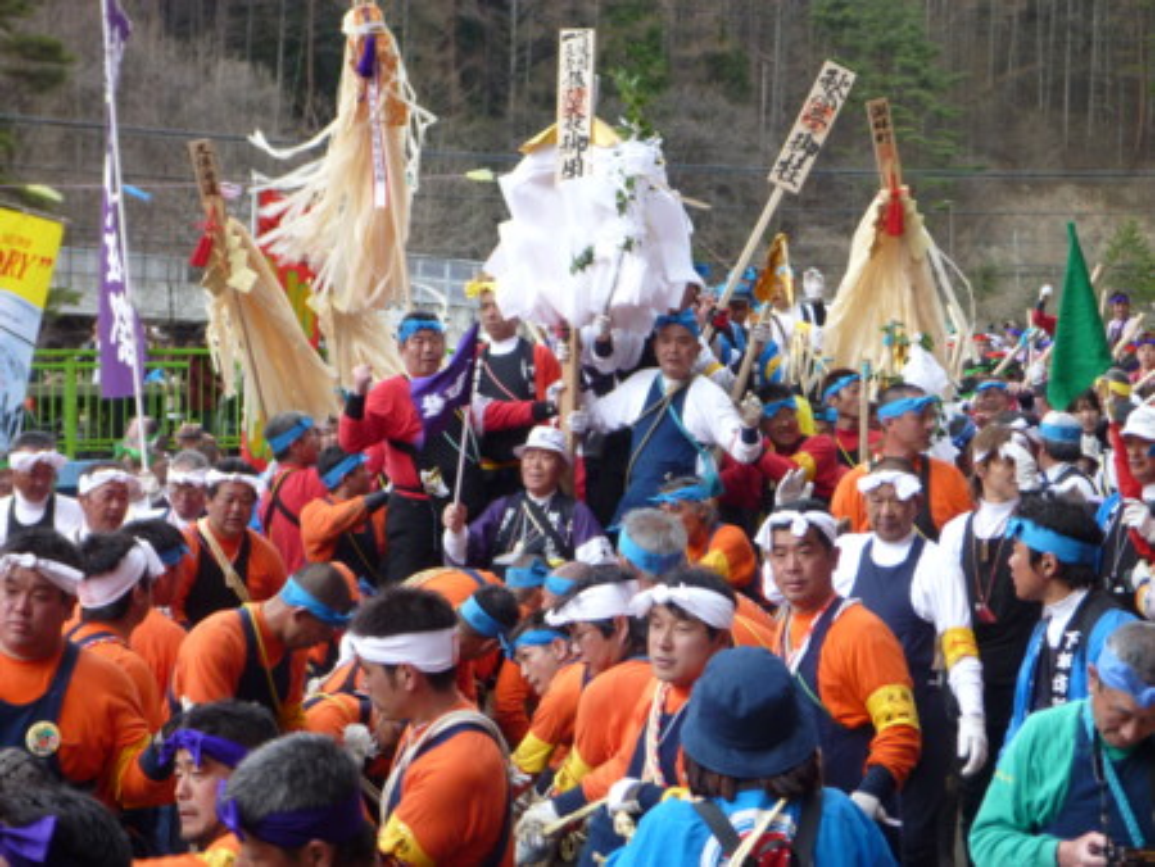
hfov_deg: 27.4
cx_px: 578
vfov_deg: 20.7
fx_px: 2370
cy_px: 434
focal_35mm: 71
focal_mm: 12.6
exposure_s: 1/60
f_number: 5.4
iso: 80
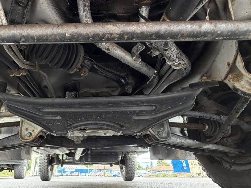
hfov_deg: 73.9
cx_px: 82
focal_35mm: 22
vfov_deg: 60.7
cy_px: 110
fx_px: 159
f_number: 2.2
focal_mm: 2.22
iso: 250
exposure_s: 1/121
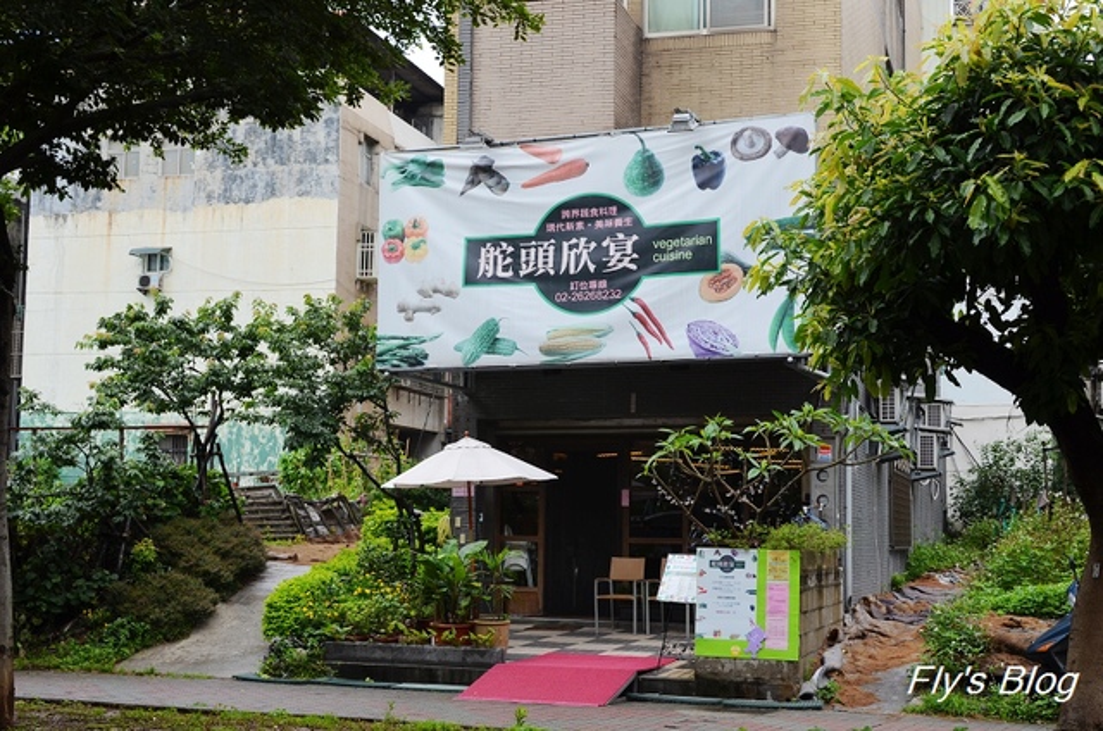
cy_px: 366
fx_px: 1605
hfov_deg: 37.9
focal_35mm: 52
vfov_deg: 25.6
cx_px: 552
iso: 200
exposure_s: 1/250
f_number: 8
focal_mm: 35
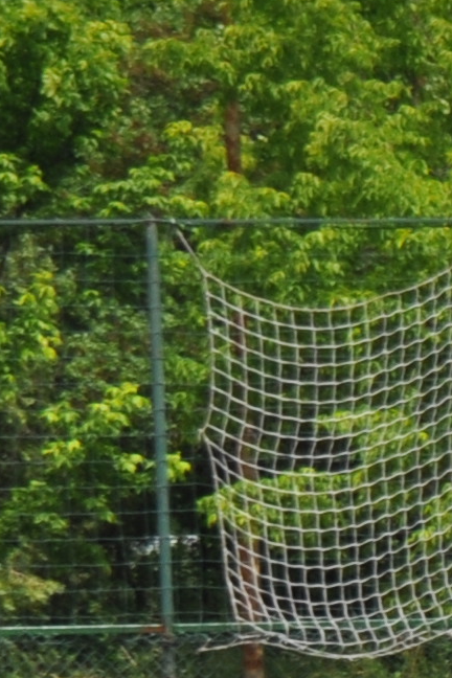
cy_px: 880
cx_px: 1329
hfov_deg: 2.8
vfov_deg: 4.3
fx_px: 8964
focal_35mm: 476
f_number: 10
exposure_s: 1/400
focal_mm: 48
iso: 200
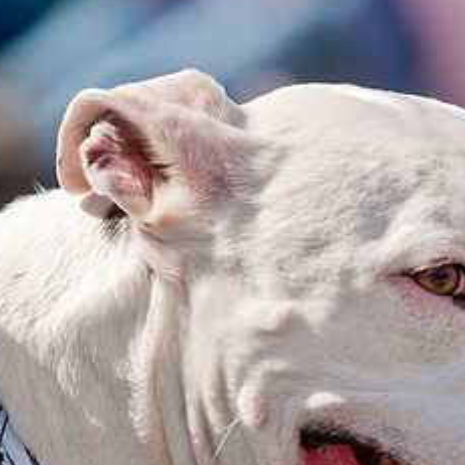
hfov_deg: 3.8
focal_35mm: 464
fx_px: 7053
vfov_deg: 3.8
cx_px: 489
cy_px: 331
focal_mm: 145
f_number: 4
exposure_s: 1/1600
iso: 200
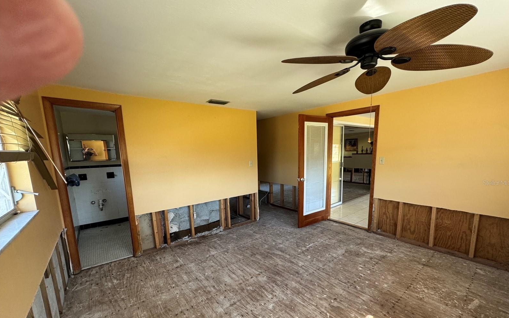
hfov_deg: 101.5
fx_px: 208
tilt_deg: -10.1
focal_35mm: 15
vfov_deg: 74.3
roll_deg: +1.8
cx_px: 256
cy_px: 183
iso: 200
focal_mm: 2.22
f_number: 2.2
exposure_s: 1/99
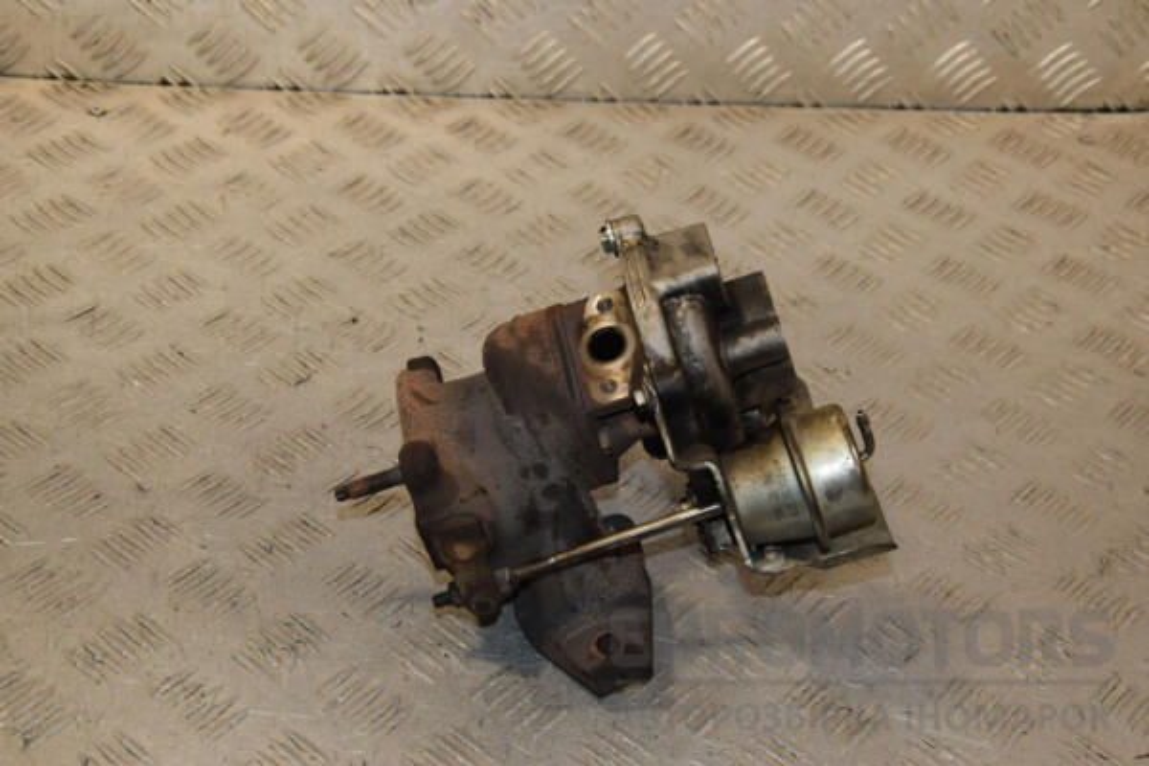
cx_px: 574
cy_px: 383
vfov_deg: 21.6
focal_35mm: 63
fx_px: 2011
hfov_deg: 31.9
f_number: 7.1
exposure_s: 1/200
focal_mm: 42
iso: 800
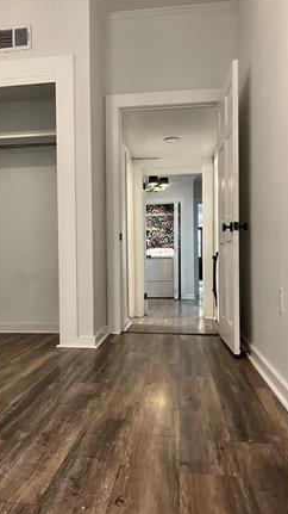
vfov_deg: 58.0
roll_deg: +0.4
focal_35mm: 34
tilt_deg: -0.5
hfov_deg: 34.2
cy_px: 278
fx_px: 462
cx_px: 92
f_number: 1.8
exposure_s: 1/40
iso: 320
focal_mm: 3.99
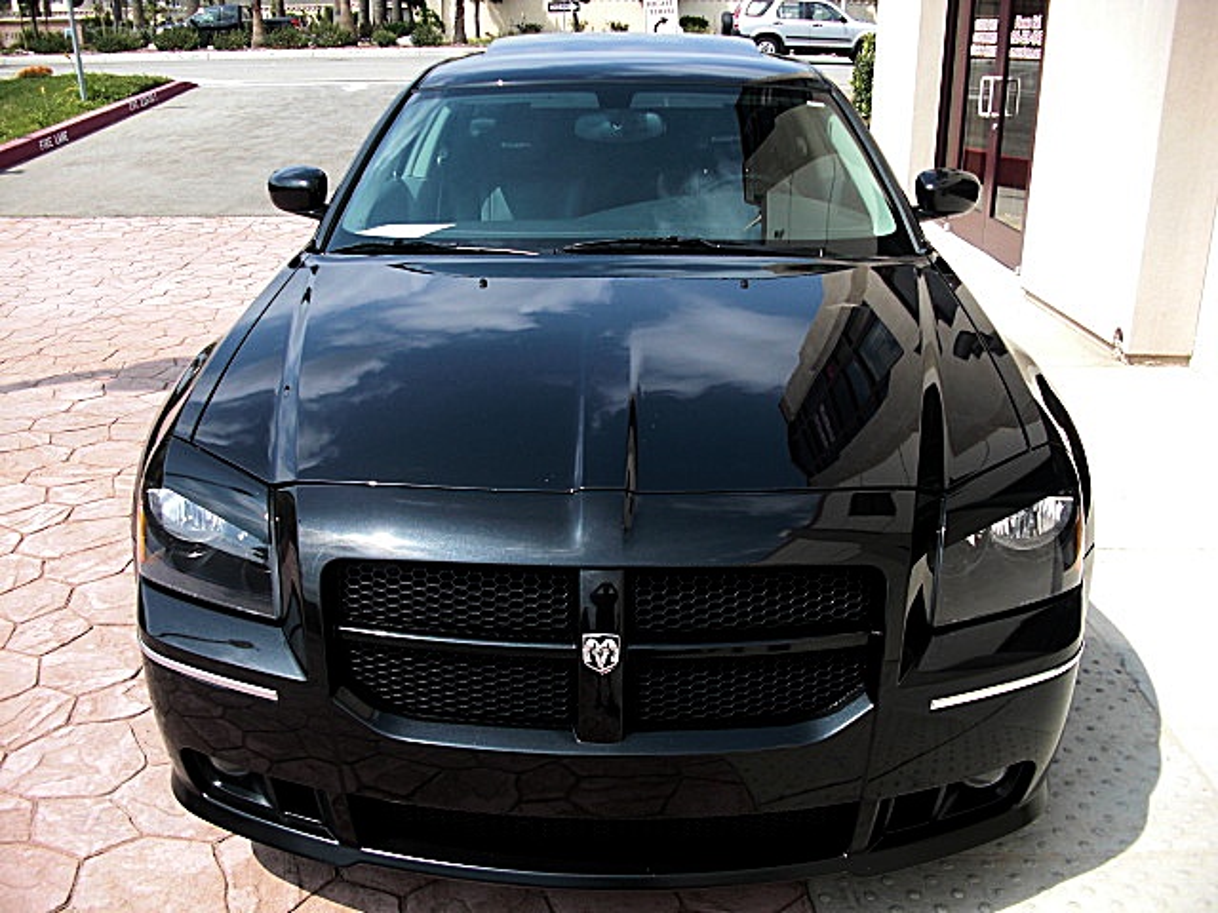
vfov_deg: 39.7
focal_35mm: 36
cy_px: 456
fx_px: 1267
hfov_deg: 51.4
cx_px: 609
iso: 50
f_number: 2.8
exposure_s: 1/500
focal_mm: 6.3
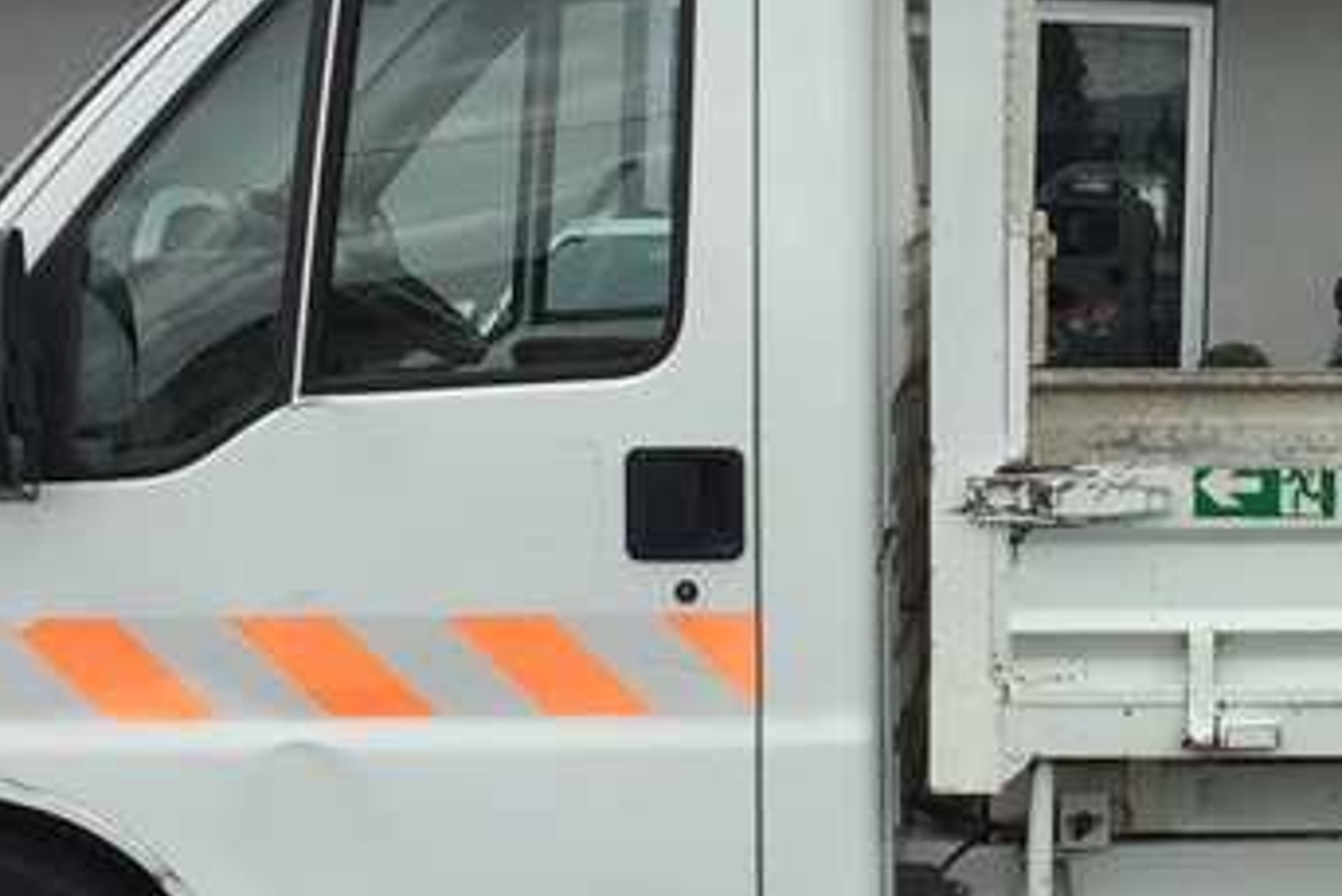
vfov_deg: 15.2
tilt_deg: -2.7
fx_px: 3356
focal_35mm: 90
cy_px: 403
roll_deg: -2.6
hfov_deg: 21.9
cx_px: 1307
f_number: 2.2
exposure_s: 1/1163
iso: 32
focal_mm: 4.15
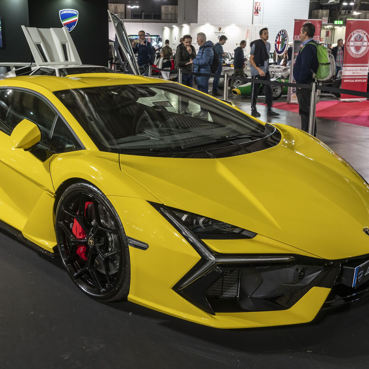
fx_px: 470
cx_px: 156
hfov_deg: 42.7
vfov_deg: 42.8
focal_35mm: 39
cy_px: 183
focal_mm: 30
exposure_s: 1/20
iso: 2000
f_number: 8
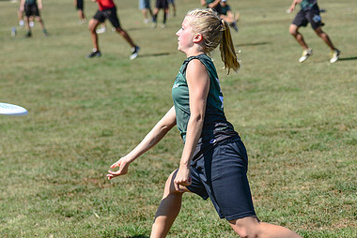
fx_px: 1181
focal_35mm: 119
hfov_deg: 17.2
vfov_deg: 11.5
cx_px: 173
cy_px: 123
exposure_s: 1/4000
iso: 200
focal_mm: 78
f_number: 2.8
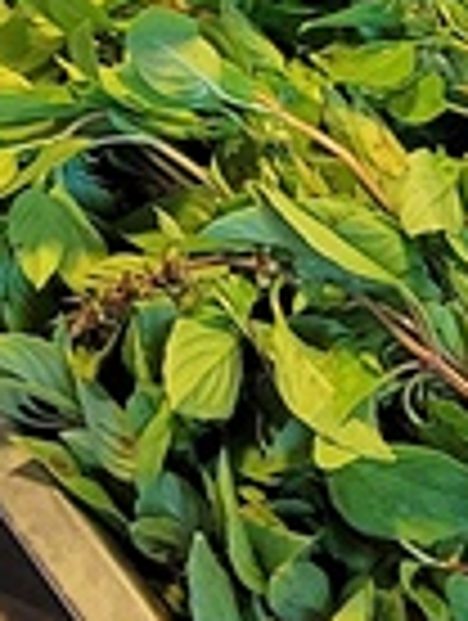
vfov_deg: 10.0
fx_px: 3379
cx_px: 814
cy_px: -477
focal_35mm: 188
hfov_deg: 7.7
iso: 320
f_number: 1.8
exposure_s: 1/100
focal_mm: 5.4
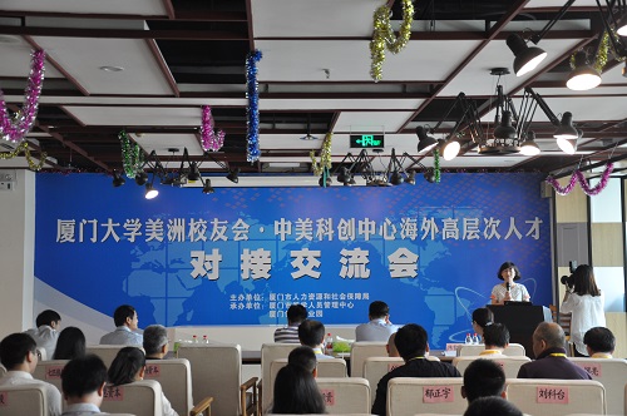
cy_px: 208
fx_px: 913
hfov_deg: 37.9
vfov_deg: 25.7
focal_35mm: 52
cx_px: 314
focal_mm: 35
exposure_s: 1/25
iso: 400
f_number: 5
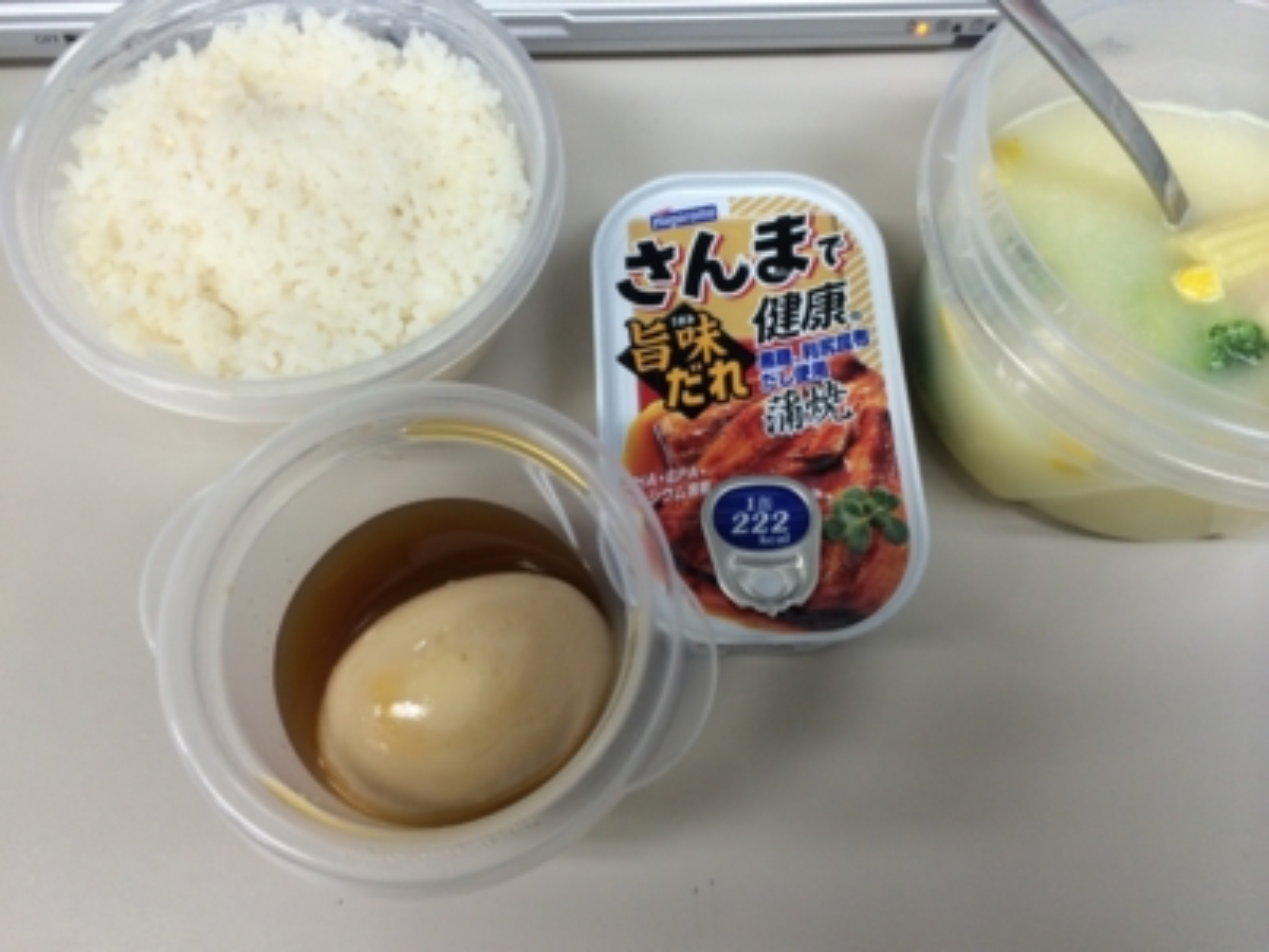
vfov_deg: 46.8
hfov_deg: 60.0
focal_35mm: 30
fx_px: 1100
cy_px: 476
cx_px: 634
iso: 80
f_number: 2.2
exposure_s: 1/33
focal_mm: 4.12
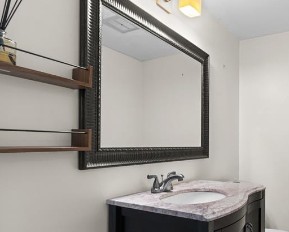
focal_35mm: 30
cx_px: 189
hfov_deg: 57.7
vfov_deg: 48.2
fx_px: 257
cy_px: 140
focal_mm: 16
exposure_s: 1/1.67
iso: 640
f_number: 9
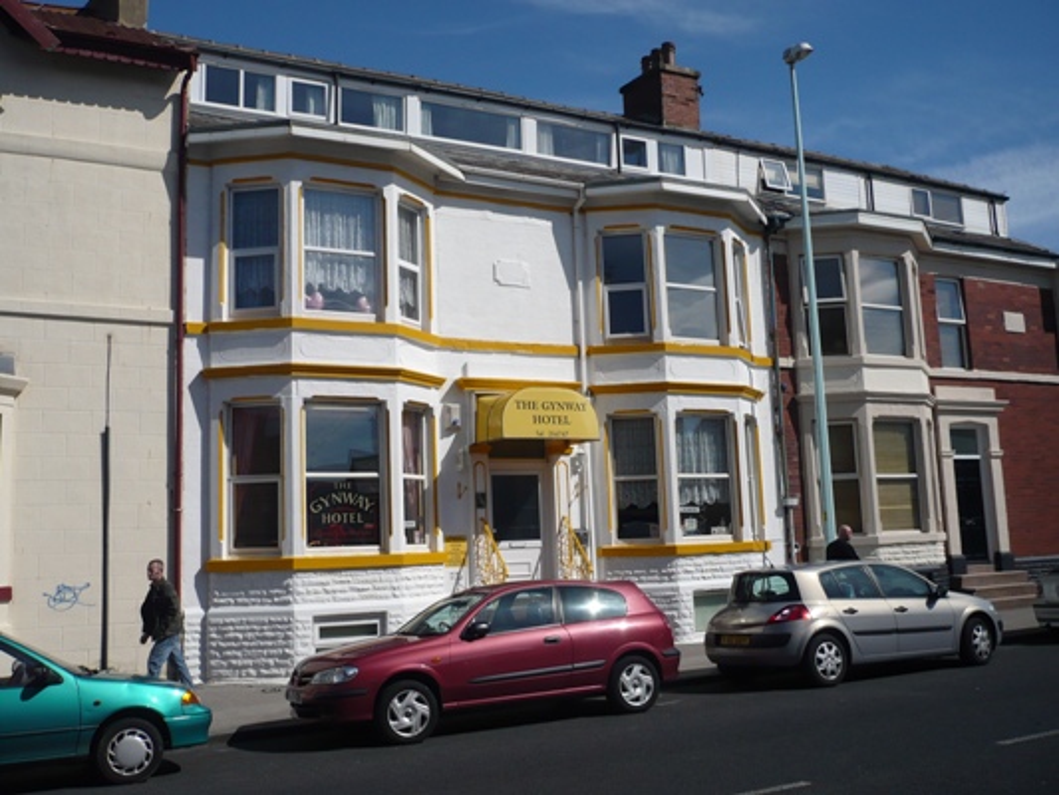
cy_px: 398
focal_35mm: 35
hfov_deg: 52.6
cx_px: 530
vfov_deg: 40.7
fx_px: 1071
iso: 100
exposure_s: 1/640
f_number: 8
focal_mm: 5.8
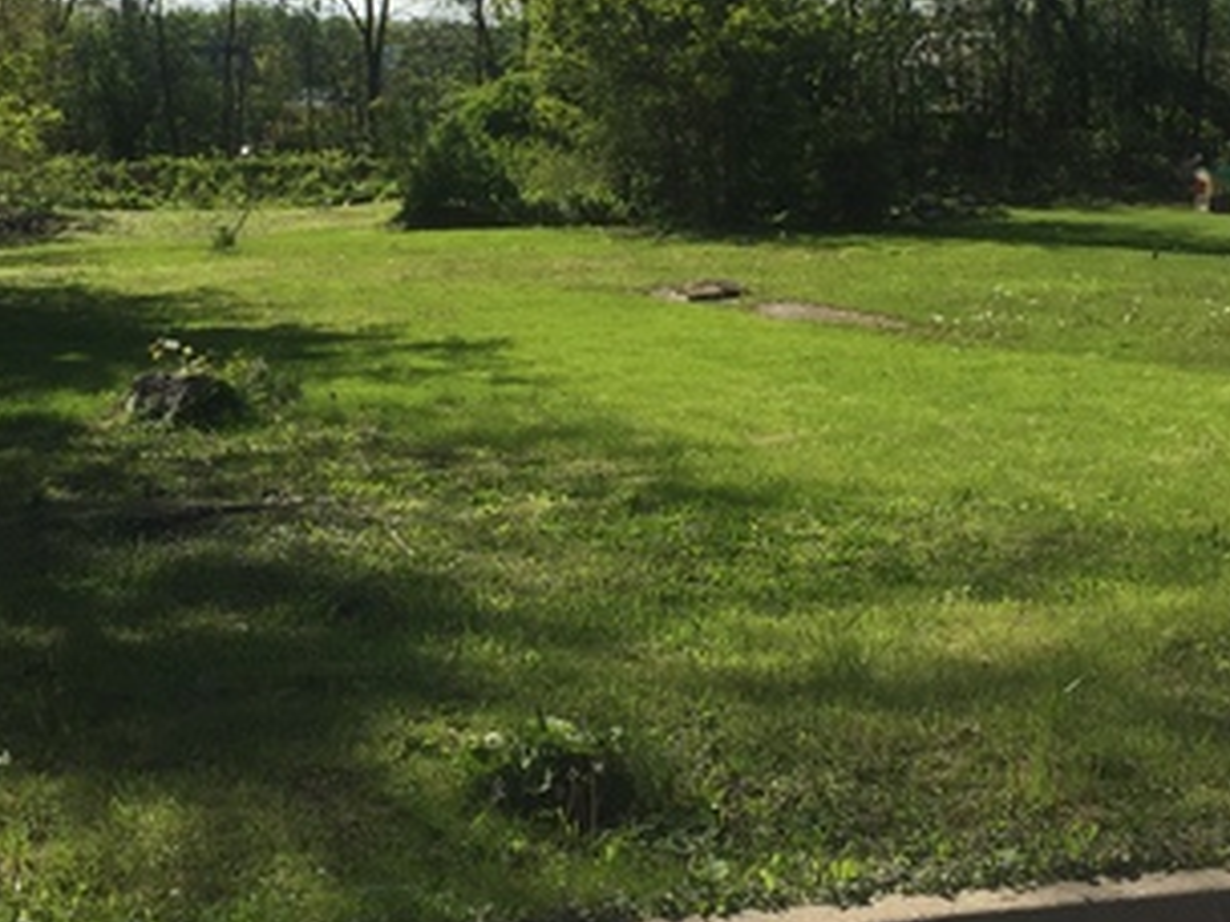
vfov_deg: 23.8
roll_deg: -0.3
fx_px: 2167
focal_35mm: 61
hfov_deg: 31.7
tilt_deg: -2.8
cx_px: 603
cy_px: 239
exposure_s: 1/1721
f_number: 2.2
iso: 32
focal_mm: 4.15
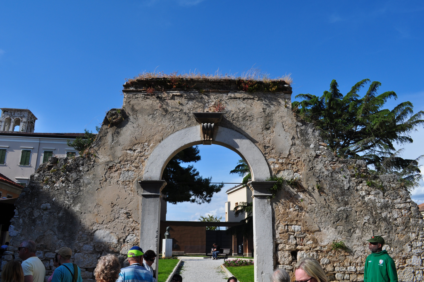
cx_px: 212
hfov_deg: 67.4
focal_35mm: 27
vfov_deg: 47.8
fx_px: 318
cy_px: 141
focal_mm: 18
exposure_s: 1/320
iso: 200
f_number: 10
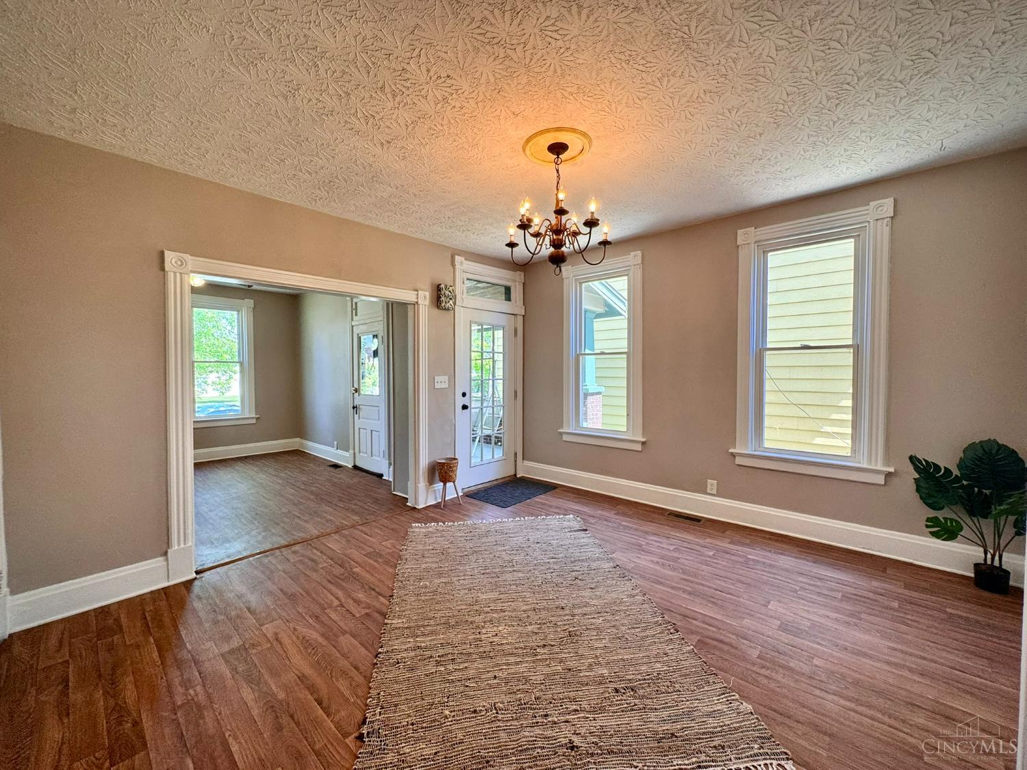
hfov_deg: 102.1
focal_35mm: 14
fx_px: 415
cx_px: 514
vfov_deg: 85.7
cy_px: 385
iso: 125
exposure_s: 1/120
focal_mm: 2.22
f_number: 2.2
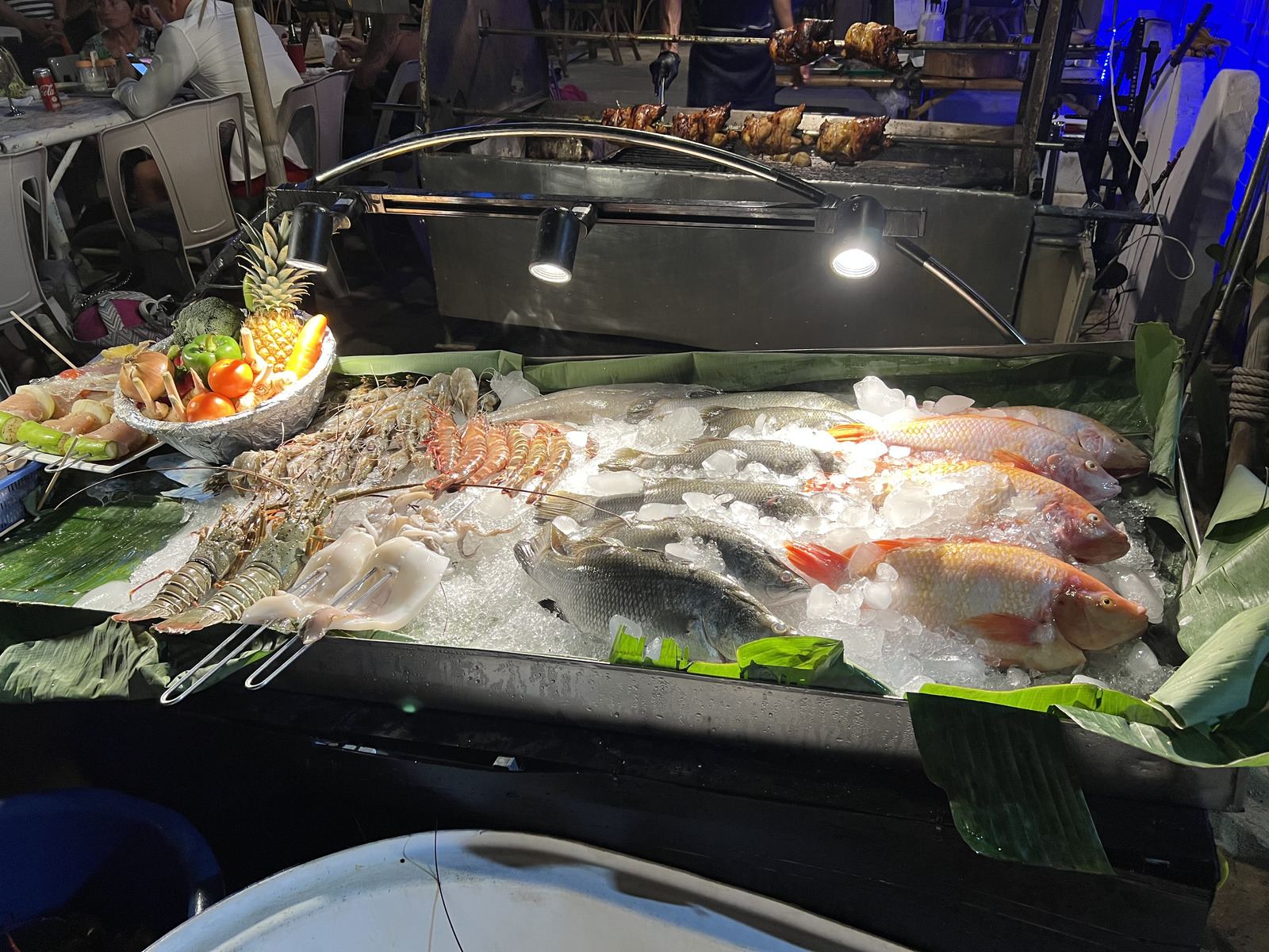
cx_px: 634
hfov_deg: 67.3
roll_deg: +1.6
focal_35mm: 26
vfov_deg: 53.1
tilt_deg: -28.4
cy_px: 476
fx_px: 953
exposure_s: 1/50
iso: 80
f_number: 1.5
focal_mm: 5.7
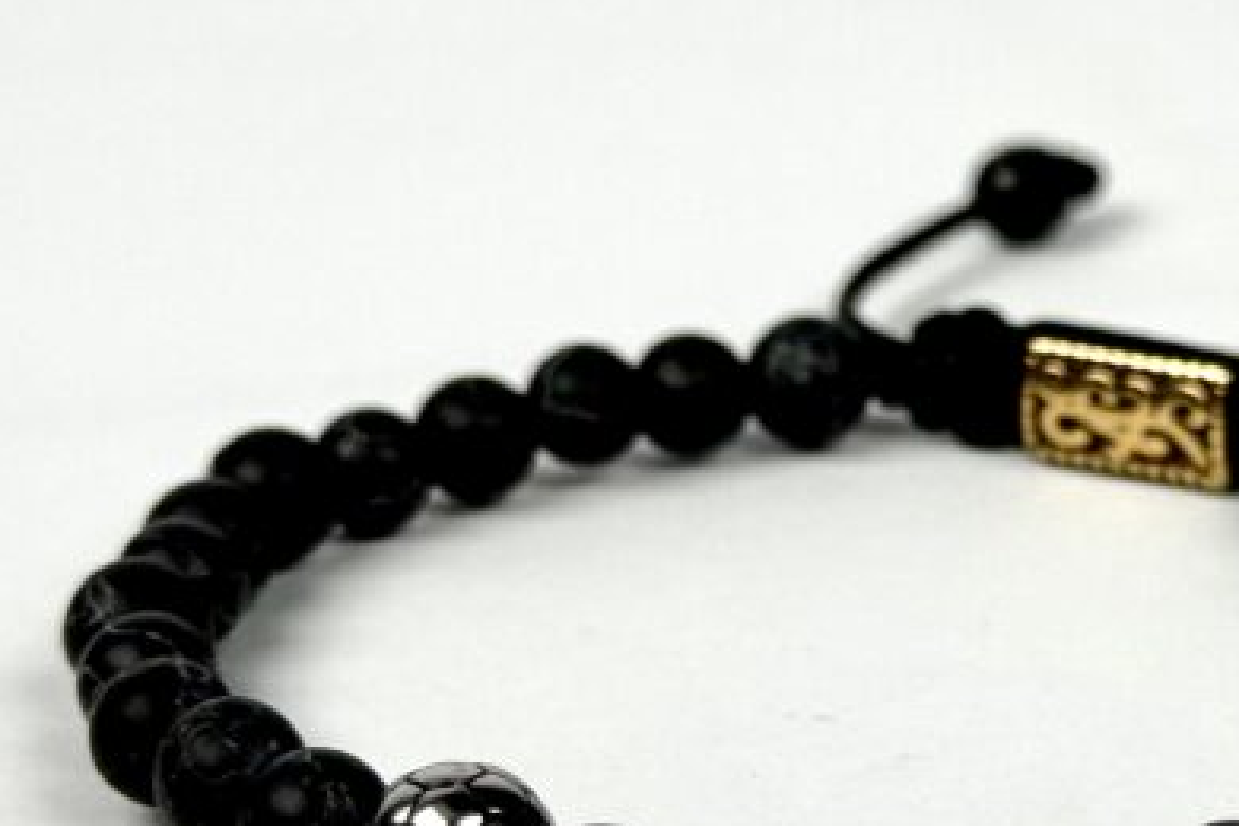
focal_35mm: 131
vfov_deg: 10.5
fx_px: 4508
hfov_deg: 15.6
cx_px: 909
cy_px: 499
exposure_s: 1/7092
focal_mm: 6.76
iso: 64
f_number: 1.78
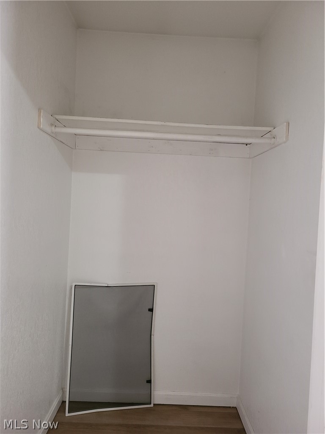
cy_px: 217
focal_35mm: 26
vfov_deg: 67.3
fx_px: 325
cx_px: 162
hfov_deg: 53.1
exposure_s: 1/40
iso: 640
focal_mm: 5.4
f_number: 1.8
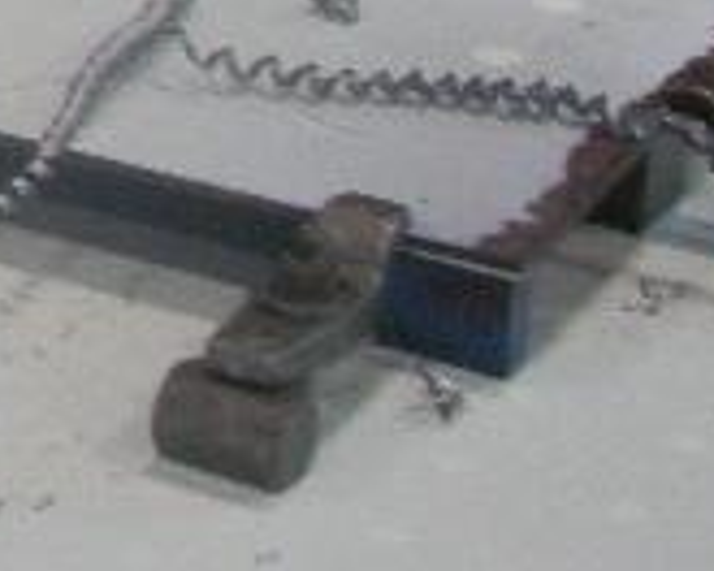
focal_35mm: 189
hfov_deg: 9.3
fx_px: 3994
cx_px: -939
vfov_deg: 7.9
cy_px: -467
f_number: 2.9
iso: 160
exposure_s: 1/30
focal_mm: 5.7
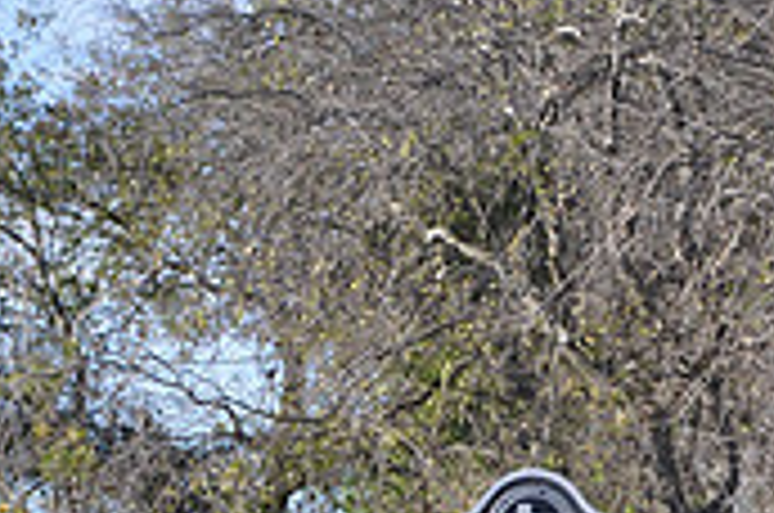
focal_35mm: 334
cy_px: 740
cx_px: 594
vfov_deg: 4.1
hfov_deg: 6.2
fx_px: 7168
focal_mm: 66
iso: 200
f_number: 7.1
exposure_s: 1/200
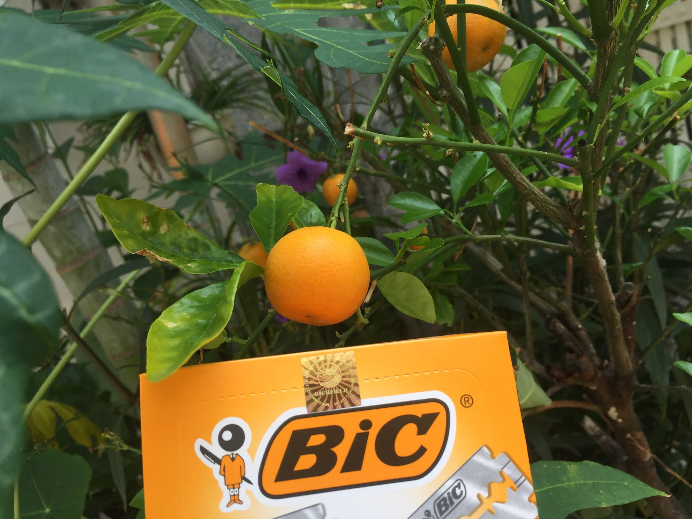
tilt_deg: -6.5
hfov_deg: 61.7
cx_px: 346
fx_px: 580
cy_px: 260
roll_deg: +15.2
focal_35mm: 29
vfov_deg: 48.2
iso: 32
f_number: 2.2
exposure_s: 1/293
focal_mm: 4.15
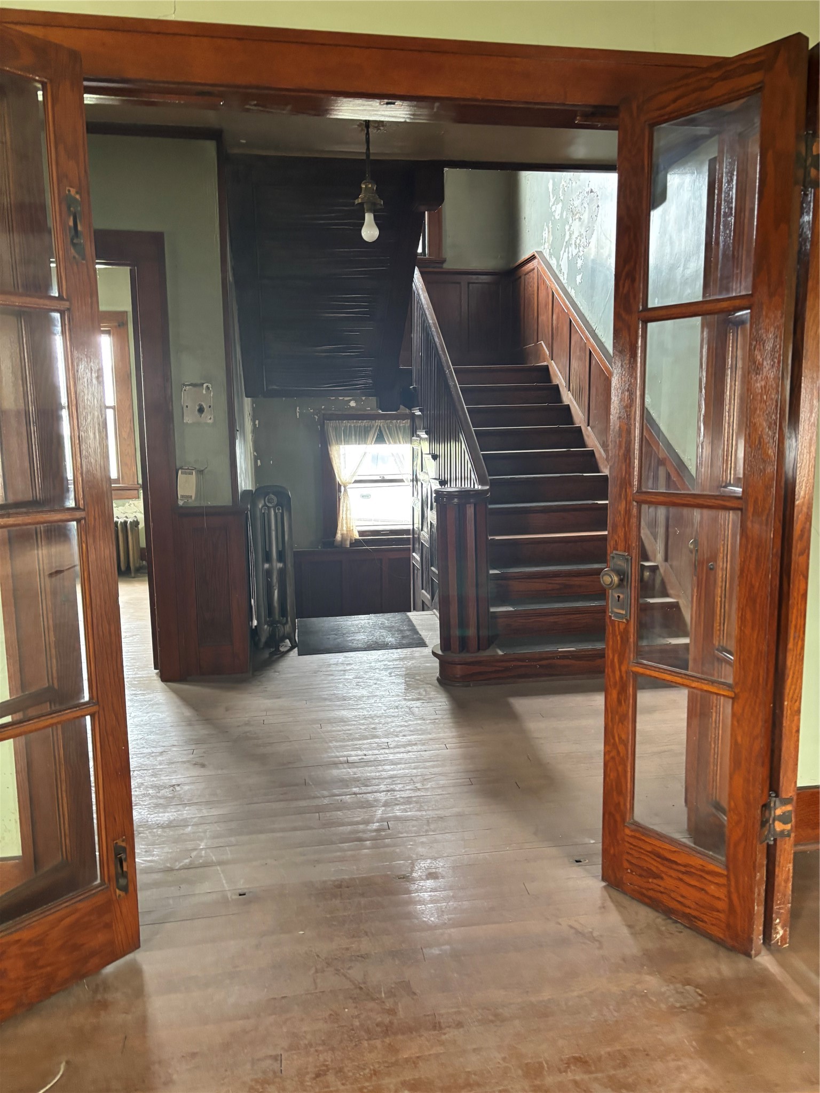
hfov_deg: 53.1
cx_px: 410
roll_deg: +1.3
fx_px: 821
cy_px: 546
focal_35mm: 26
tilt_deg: -6.7
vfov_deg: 67.3
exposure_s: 1/60
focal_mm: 5.96
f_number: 1.6
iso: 400
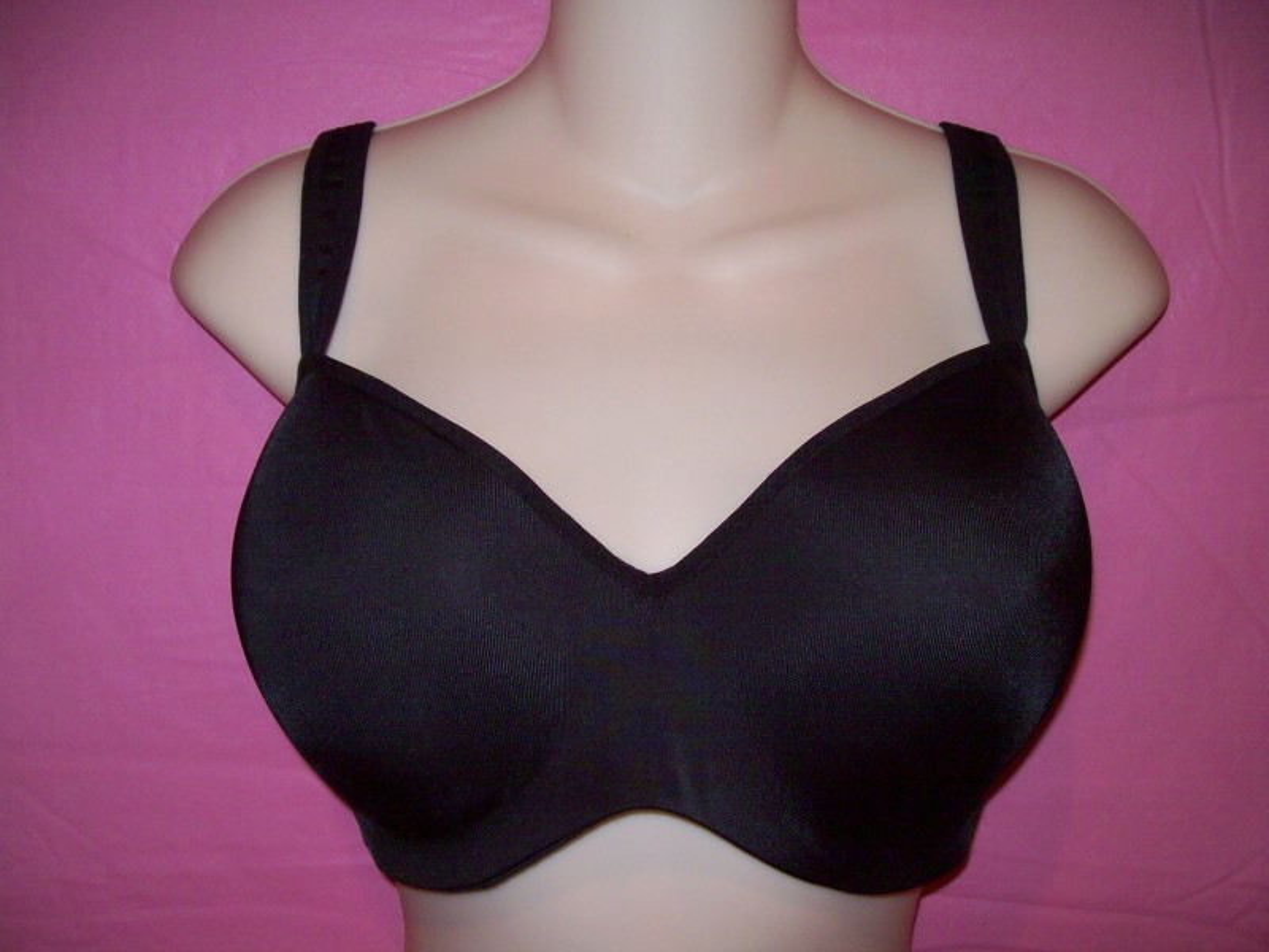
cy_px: 476
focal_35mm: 36
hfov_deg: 51.4
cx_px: 634
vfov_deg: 39.7
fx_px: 1320
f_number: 2.7
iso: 80
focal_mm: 6
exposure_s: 1/64
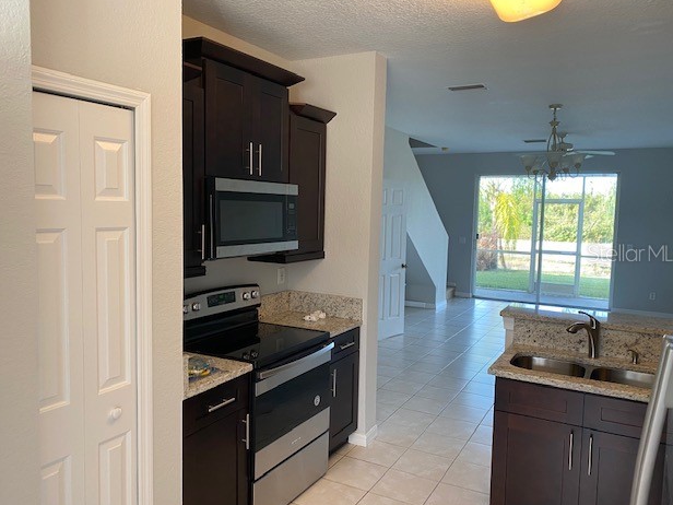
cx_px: 341
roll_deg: -1.7
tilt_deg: -4.8
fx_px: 525
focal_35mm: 27
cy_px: 252
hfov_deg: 65.3
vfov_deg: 51.4
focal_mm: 4.25
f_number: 1.8
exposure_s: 1/60
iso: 80
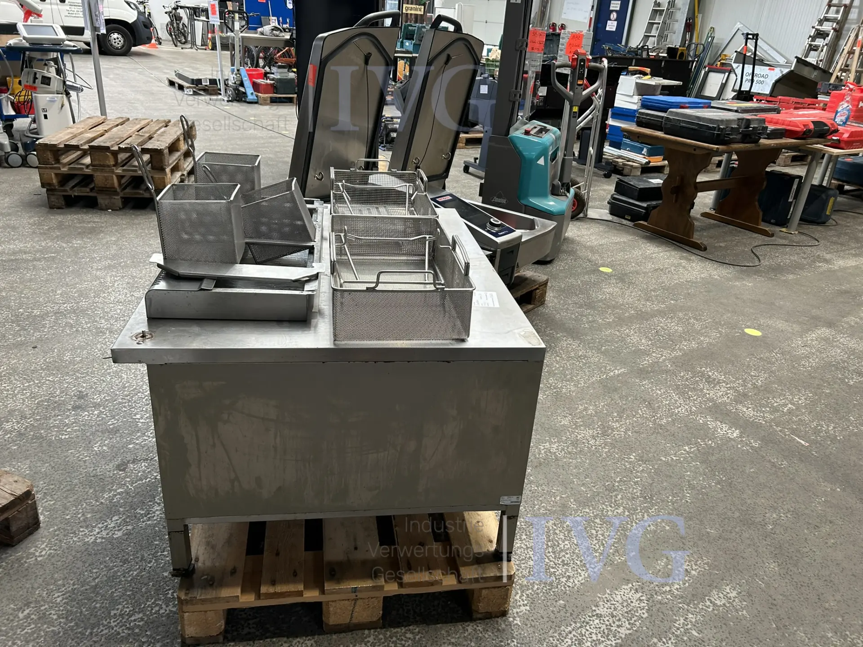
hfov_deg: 67.3
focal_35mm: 26
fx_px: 648
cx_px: 432
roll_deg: -4.5
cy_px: 324
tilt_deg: -24.6
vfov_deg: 53.1
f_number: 1.5
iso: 80
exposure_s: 1/50
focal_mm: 5.7
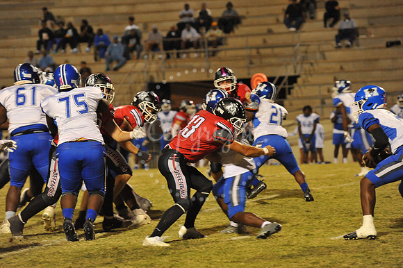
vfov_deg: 6.9
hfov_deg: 10.3
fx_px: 2238
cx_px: 202
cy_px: 134
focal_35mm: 200
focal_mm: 200
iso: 5000
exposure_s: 1/200
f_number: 5.6
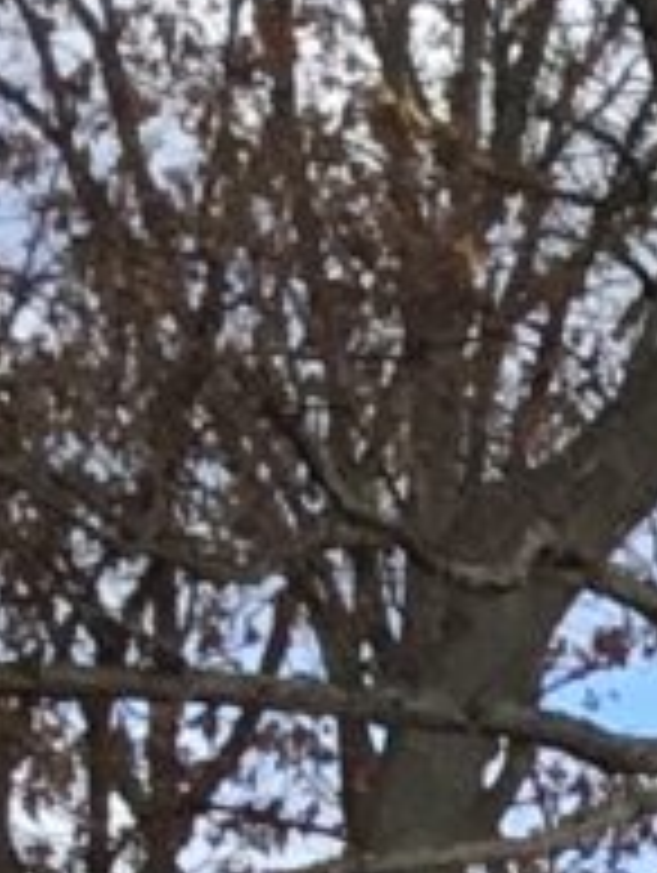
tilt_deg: -0.5
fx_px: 8257
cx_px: 3082
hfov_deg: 4.1
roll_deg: +1.0
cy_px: 2304
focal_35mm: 327
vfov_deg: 5.8
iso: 25
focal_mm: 3.3
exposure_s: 1/769
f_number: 2.4
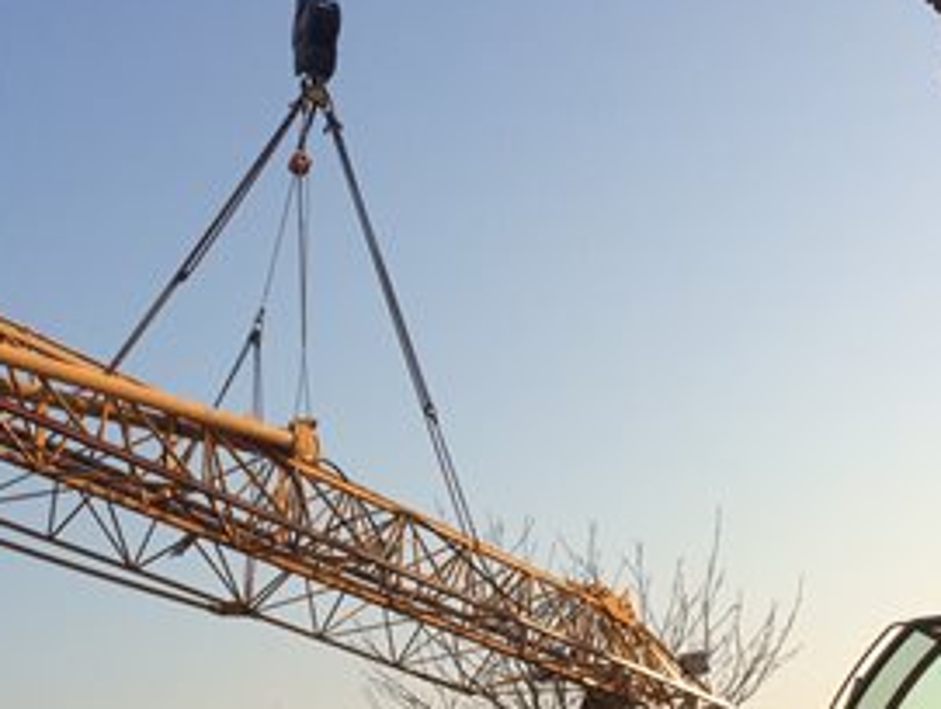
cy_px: 653
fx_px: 1552
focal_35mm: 57
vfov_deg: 24.9
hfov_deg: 33.7
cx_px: 436
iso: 32
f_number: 2.2
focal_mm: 4.15
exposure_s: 1/1866
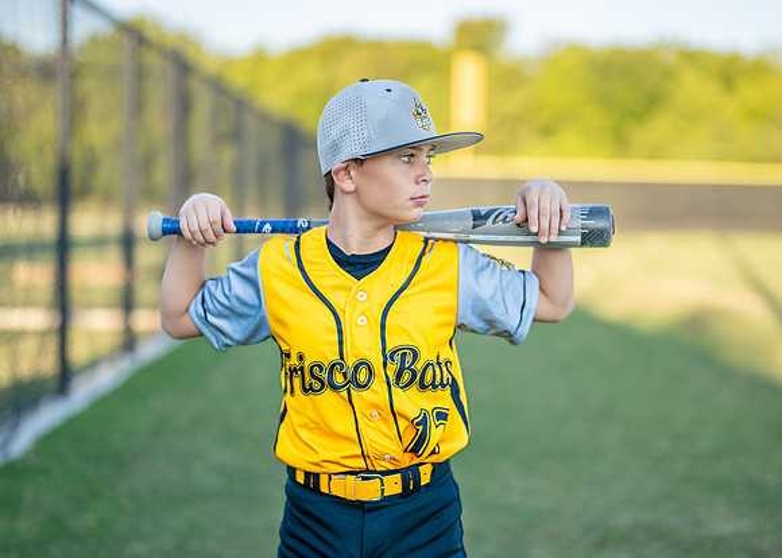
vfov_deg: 21.3
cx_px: 413
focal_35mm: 67
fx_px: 1482
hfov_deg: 29.6
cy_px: 250
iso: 100
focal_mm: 50
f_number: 1.2
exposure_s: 1/1600
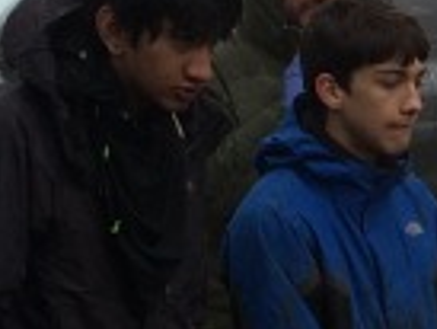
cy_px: 284
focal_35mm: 217
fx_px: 2742
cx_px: 600
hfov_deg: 8.9
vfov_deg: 6.8
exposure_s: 1/733
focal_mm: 4.15
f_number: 2.2
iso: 32
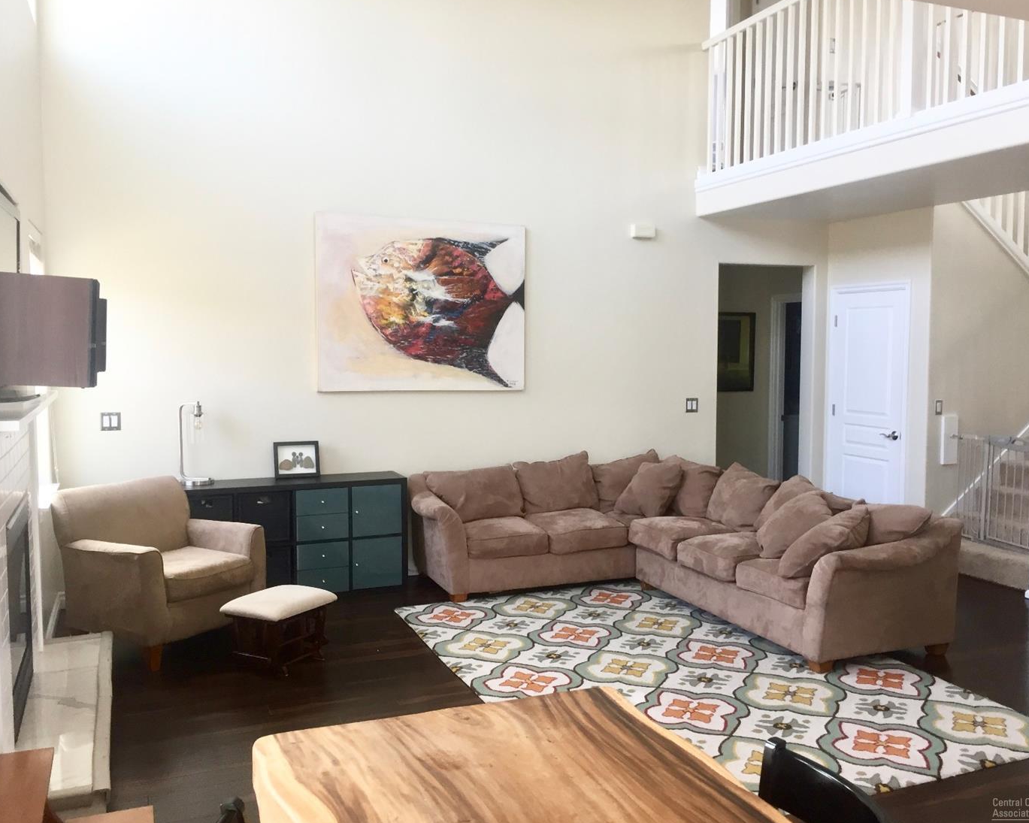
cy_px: 412
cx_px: 543
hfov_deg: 57.1
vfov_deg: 47.1
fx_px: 944
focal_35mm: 31
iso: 32
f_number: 2.2
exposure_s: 1/40
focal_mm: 4.15
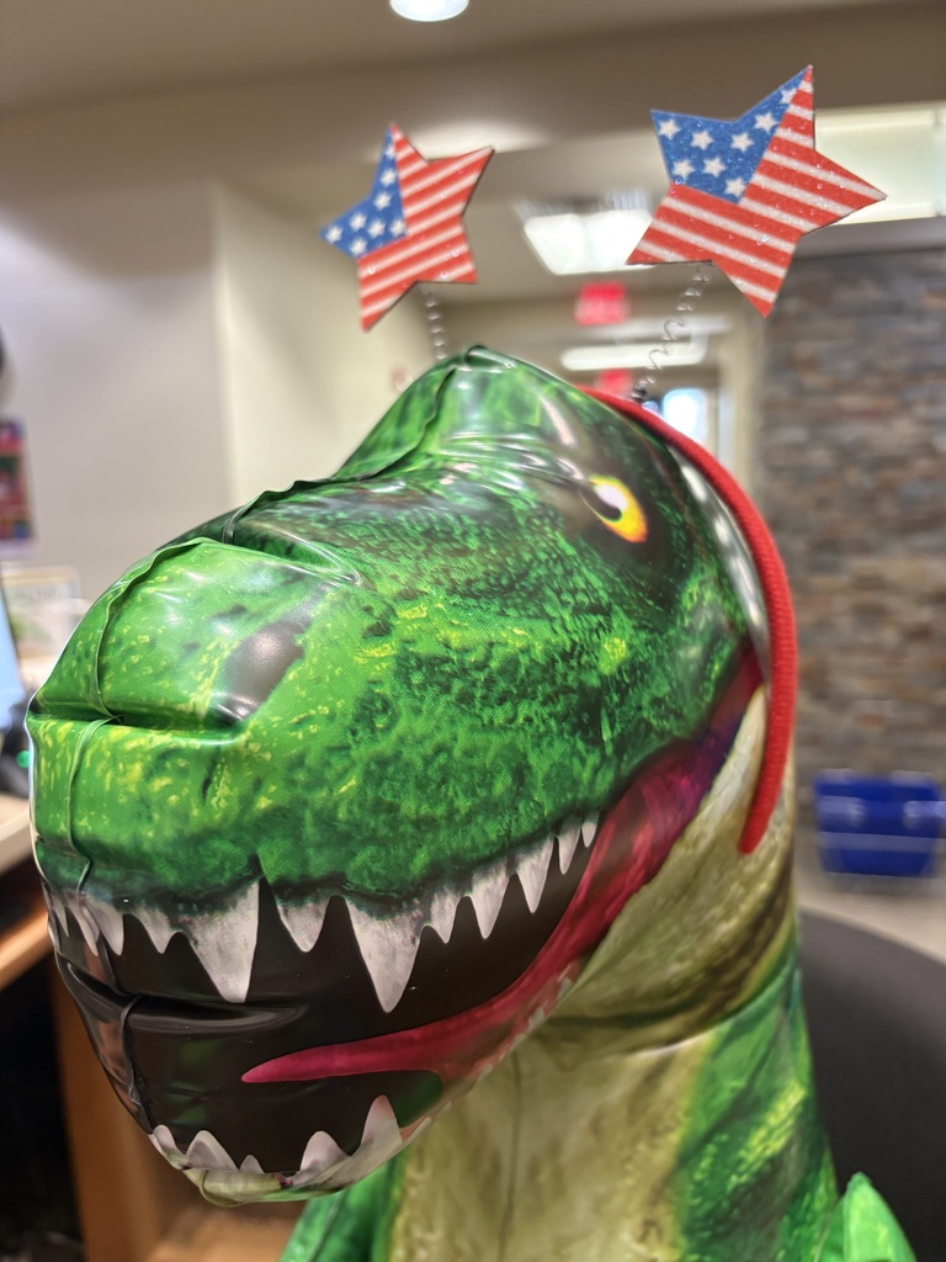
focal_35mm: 26
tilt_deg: -9.0
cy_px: 631
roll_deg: +1.9
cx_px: 473
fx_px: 947
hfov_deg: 53.1
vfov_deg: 67.3
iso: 200
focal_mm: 5.96
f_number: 1.6
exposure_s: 1/60
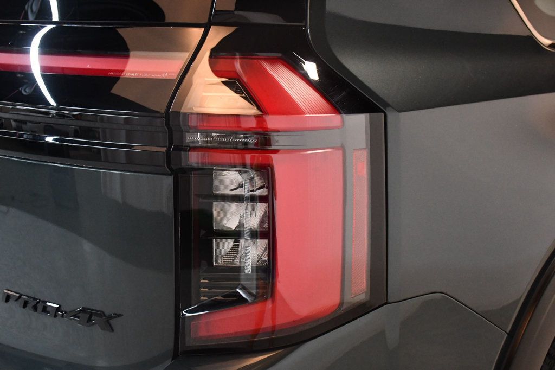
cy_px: 185
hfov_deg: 41.1
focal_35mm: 48
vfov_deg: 28.1
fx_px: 740
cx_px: 278
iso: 3200
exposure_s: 1/80
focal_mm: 32
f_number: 4
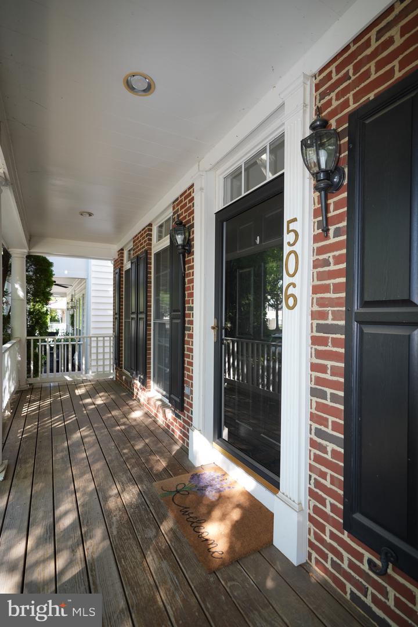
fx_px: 296
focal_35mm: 17
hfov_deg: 70.4
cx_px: 209
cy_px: 314
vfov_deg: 93.3
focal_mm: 17
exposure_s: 1/60
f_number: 2.8
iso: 100
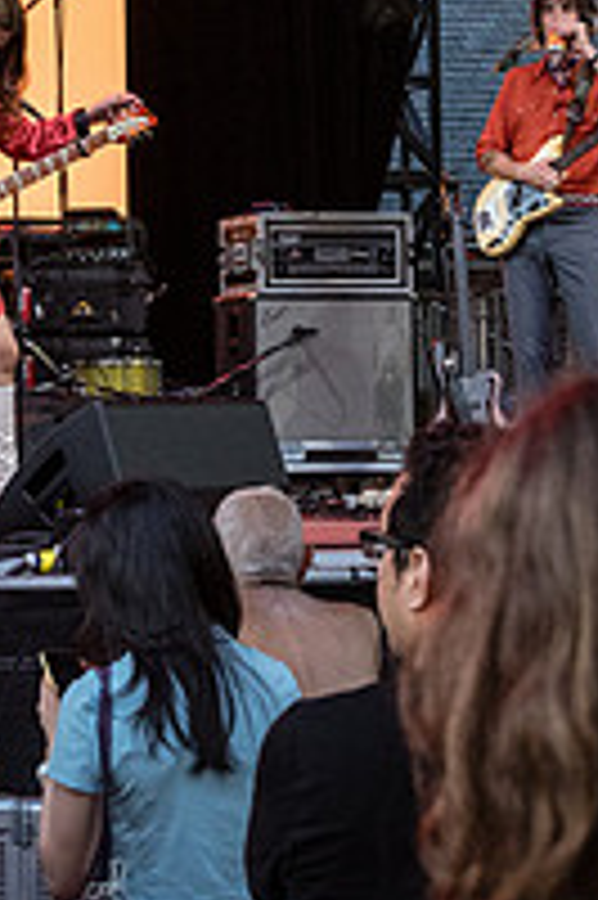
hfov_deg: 9.5
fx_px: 3569
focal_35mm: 143
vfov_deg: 14.3
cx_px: -103
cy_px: 227
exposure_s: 1/1000
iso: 2000
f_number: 5.6
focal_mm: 44
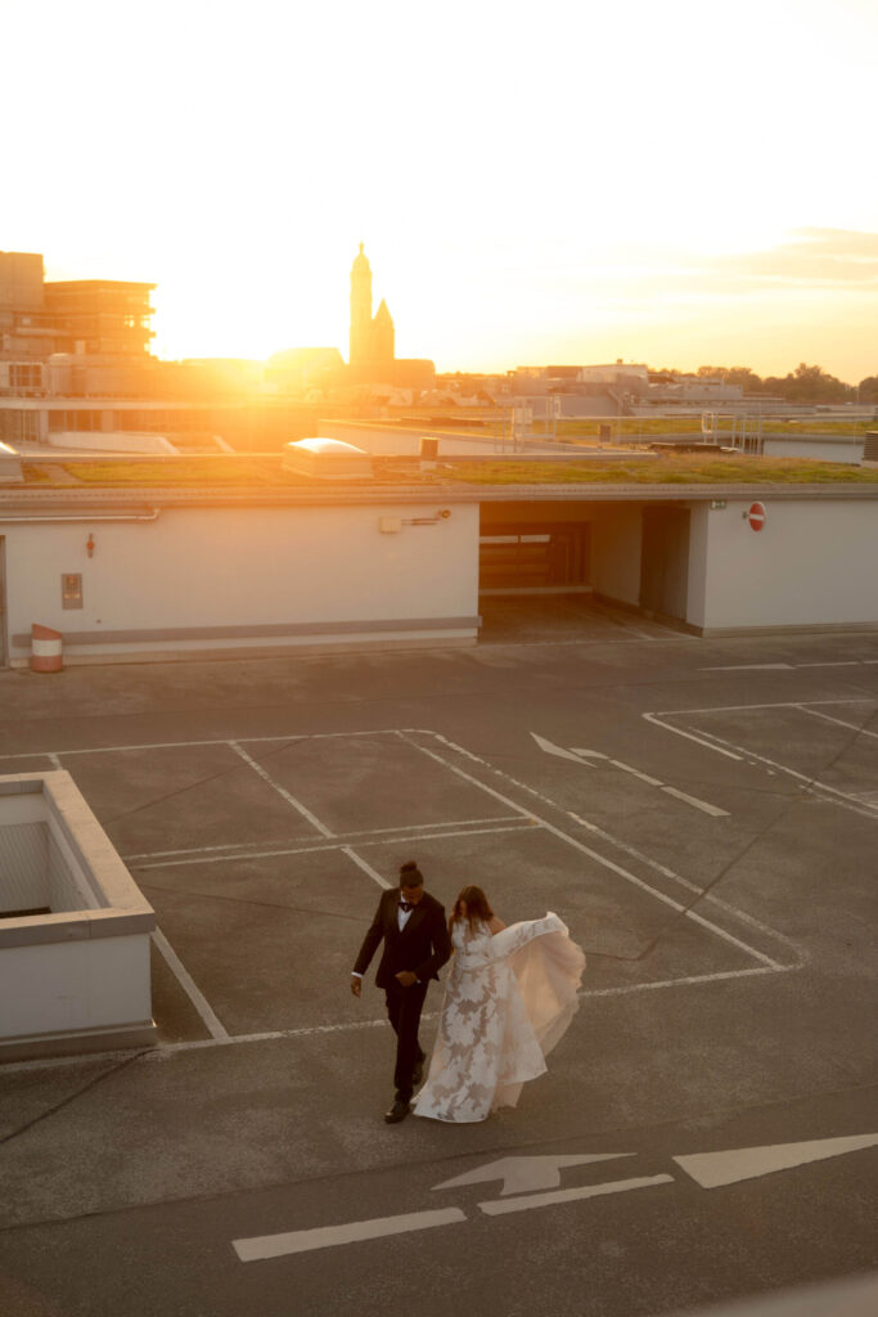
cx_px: 439
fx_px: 1572
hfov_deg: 31.2
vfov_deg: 45.4
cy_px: 658
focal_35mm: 43
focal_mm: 43
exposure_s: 1/320
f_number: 2.8
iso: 320
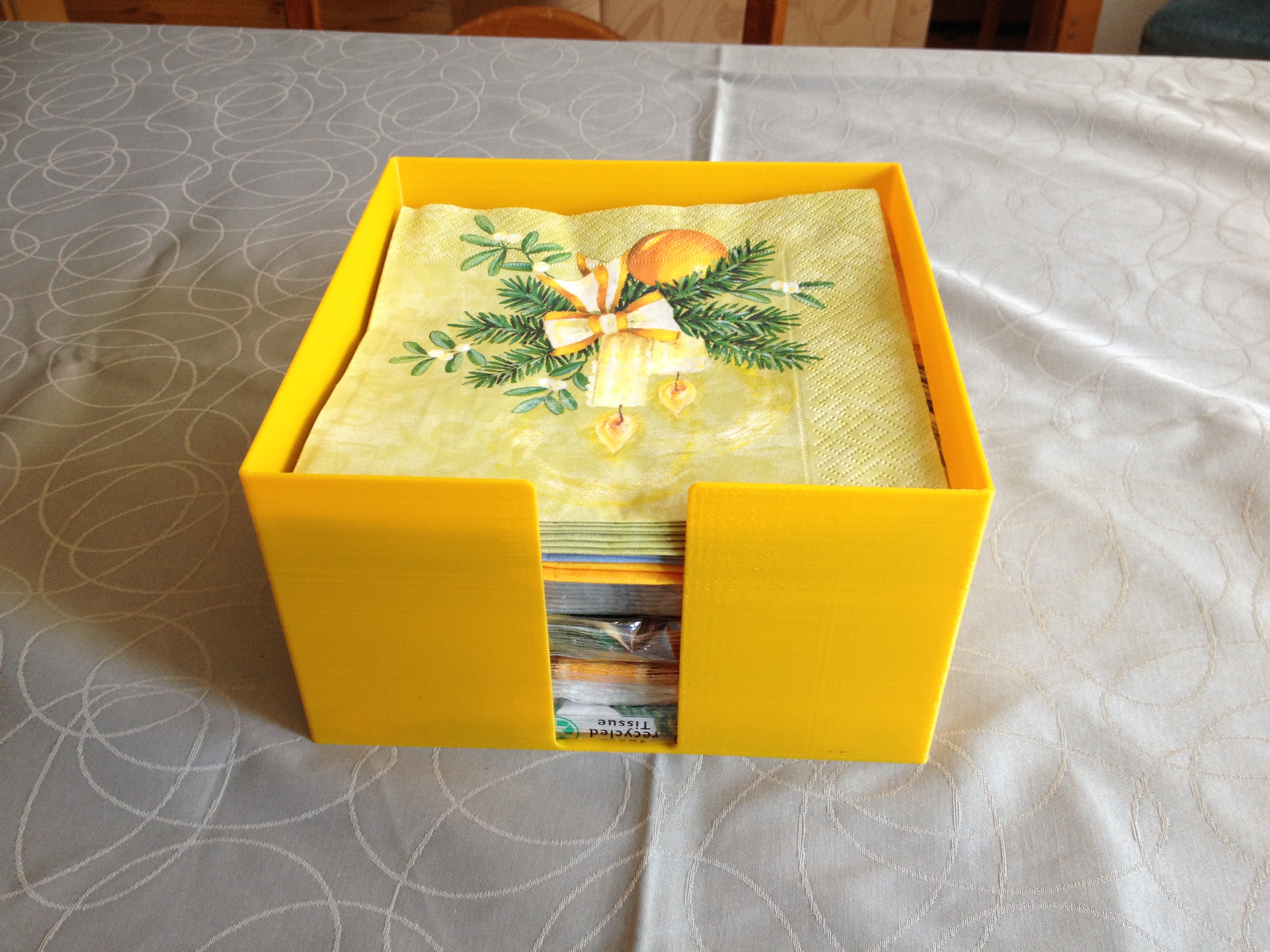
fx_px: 1284
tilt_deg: -41.0
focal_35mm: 35
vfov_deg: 40.7
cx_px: 635
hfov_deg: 52.6
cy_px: 476
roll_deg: +0.3
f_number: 2.4
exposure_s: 1/30
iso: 50
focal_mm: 4.28
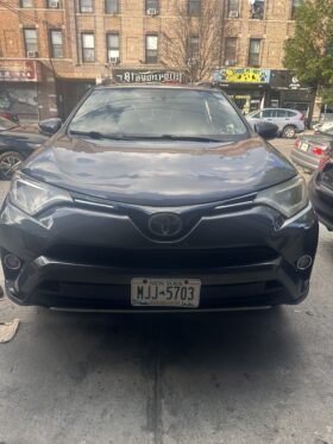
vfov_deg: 71.6
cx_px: 166
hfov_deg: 56.8
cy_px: 222
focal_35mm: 24
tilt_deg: -17.0
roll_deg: -1.1
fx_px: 308
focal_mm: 6.86
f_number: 1.78
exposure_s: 1/810
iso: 80
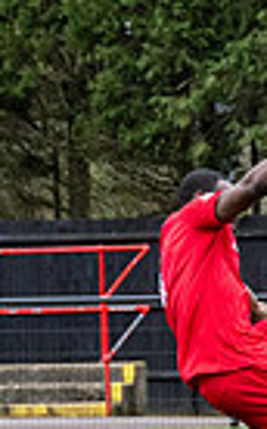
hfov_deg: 2.2
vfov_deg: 3.6
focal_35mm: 589
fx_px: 6872
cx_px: 537
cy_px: 429
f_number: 4
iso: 800
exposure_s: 1/1250
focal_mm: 75
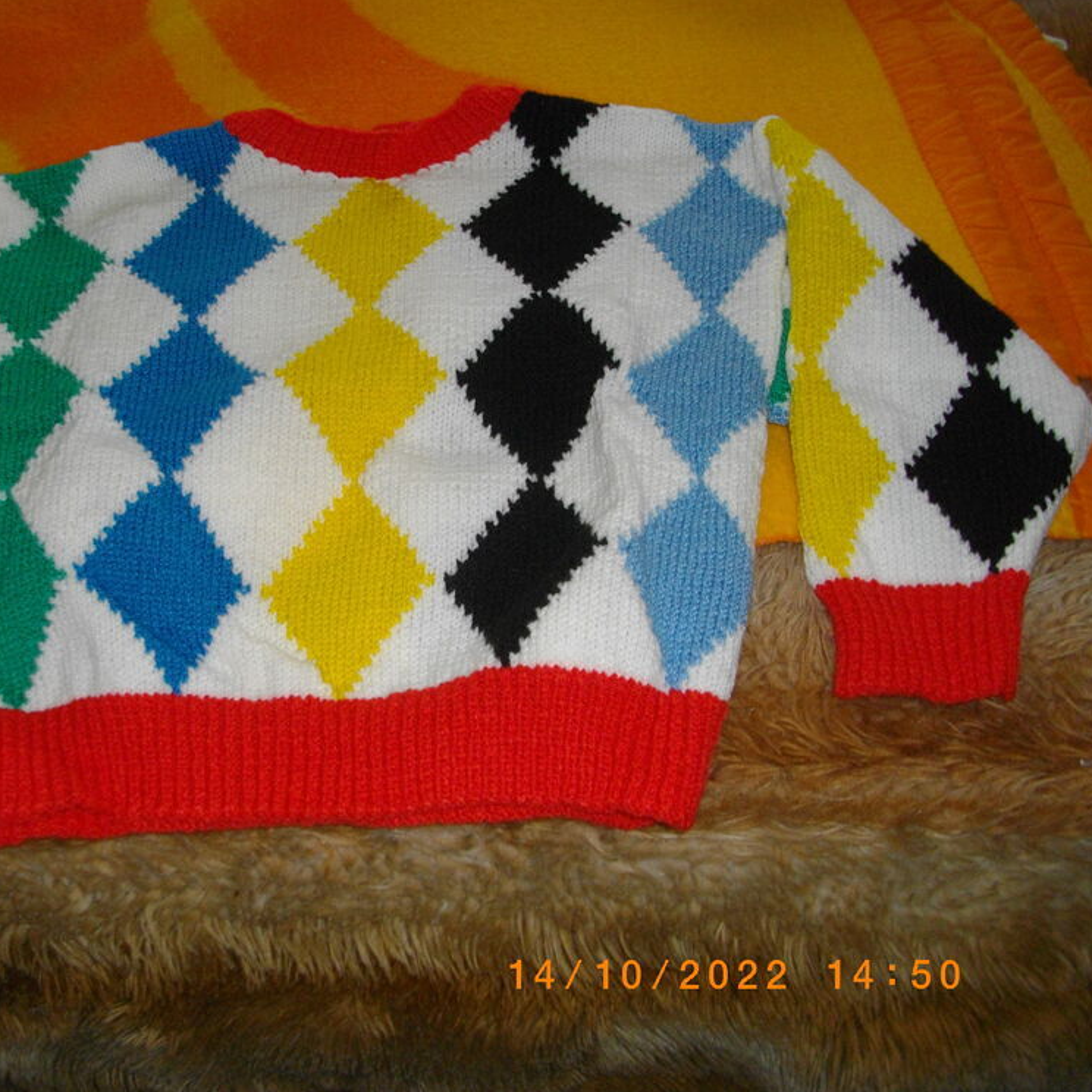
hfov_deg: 43.3
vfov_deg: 43.9
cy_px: 543
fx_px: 1356
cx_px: 377
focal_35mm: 38
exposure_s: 1/50
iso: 200
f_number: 2.9
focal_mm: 5.7
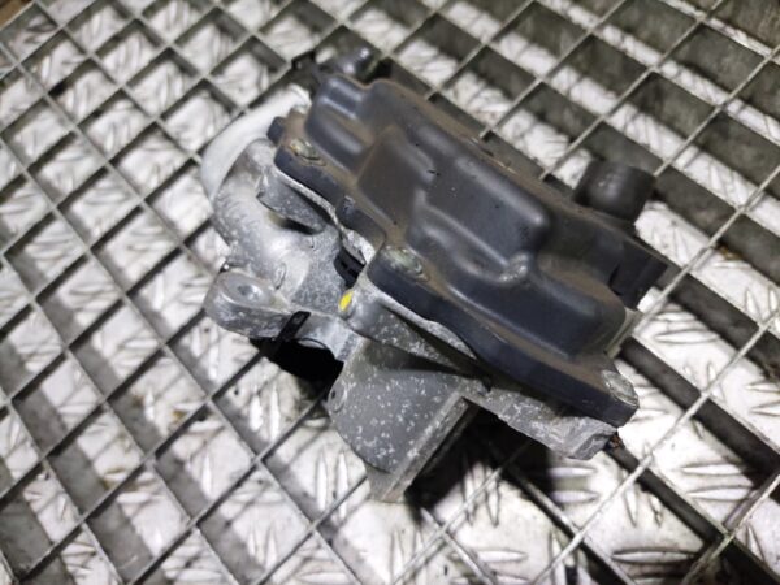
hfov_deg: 69.4
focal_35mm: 25
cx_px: 390
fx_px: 563
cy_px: 292
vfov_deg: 54.9
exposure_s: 1/50
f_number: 1.8
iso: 200
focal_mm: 5.23
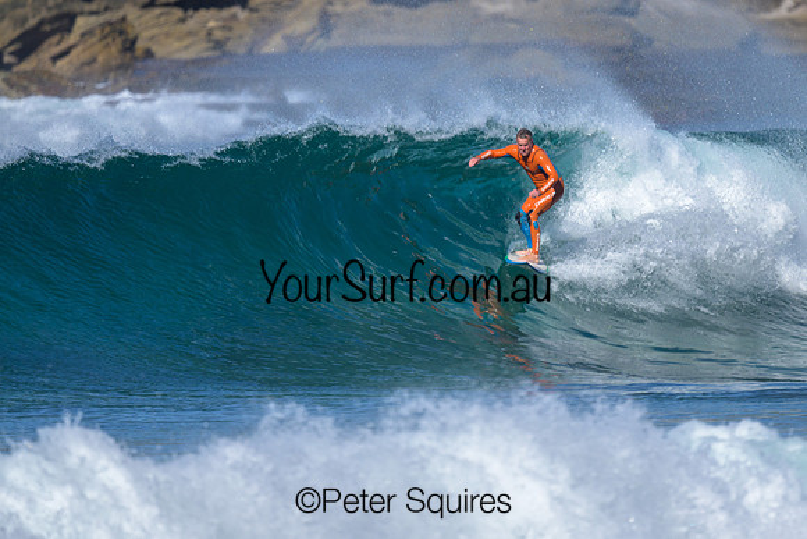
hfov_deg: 1.9
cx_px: 466
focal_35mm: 1100
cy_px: 242
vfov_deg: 1.3
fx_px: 24662
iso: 220
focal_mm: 800
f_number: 6.3
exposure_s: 1/2000
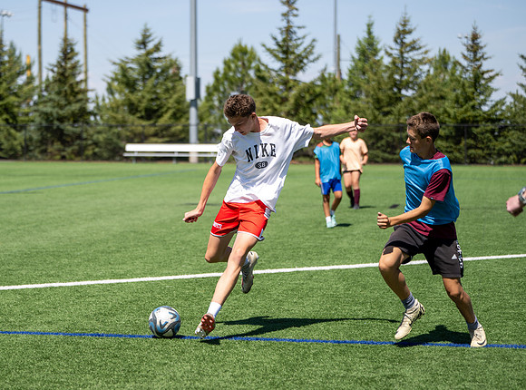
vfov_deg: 14.9
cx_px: 215
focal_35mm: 98
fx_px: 1487
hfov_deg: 20.0
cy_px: 186
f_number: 2.8
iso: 50
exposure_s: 1/800
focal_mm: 85
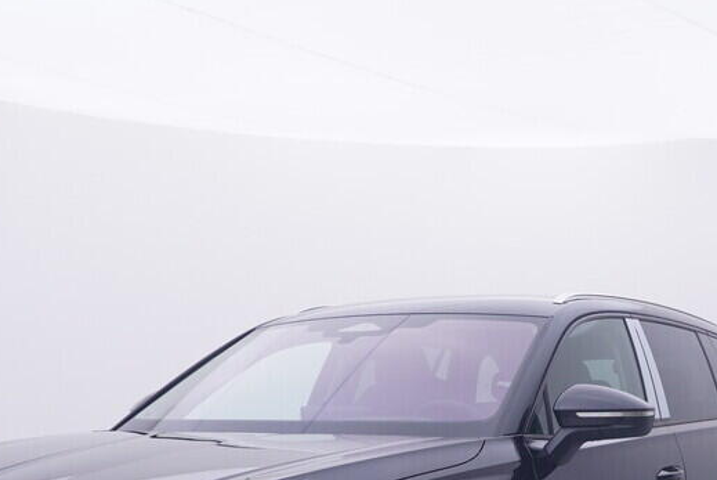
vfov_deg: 21.1
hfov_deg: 32.0
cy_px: 483
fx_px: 1244
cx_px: 466
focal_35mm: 62
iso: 200
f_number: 5
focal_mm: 15
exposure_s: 1/80
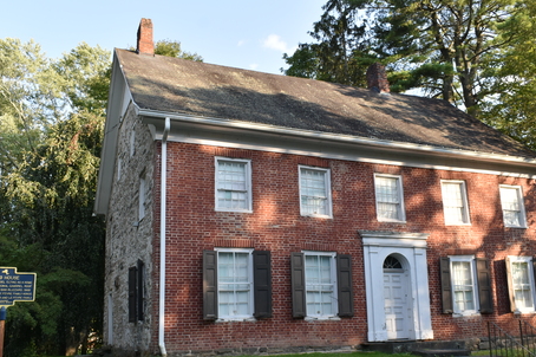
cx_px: 276
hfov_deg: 51.9
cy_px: 211
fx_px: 550
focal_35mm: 37
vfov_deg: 35.8
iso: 400
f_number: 7.1
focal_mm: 20
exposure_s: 1/200
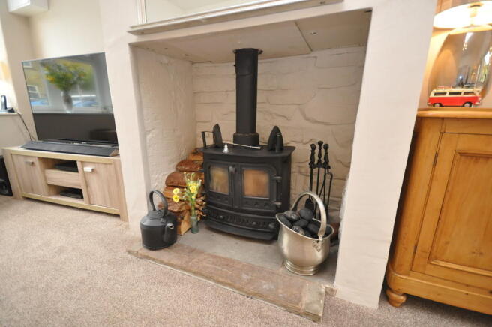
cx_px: 246
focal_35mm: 15
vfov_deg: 77.2
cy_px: 164
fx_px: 205
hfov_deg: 100.4
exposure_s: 1/60
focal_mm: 10
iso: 800
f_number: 4
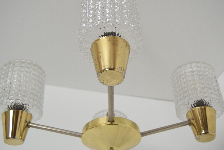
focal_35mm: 45
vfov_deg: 29.9
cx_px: 112
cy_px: 75
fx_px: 280
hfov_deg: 43.6
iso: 1600
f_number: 5
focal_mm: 30
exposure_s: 1/100
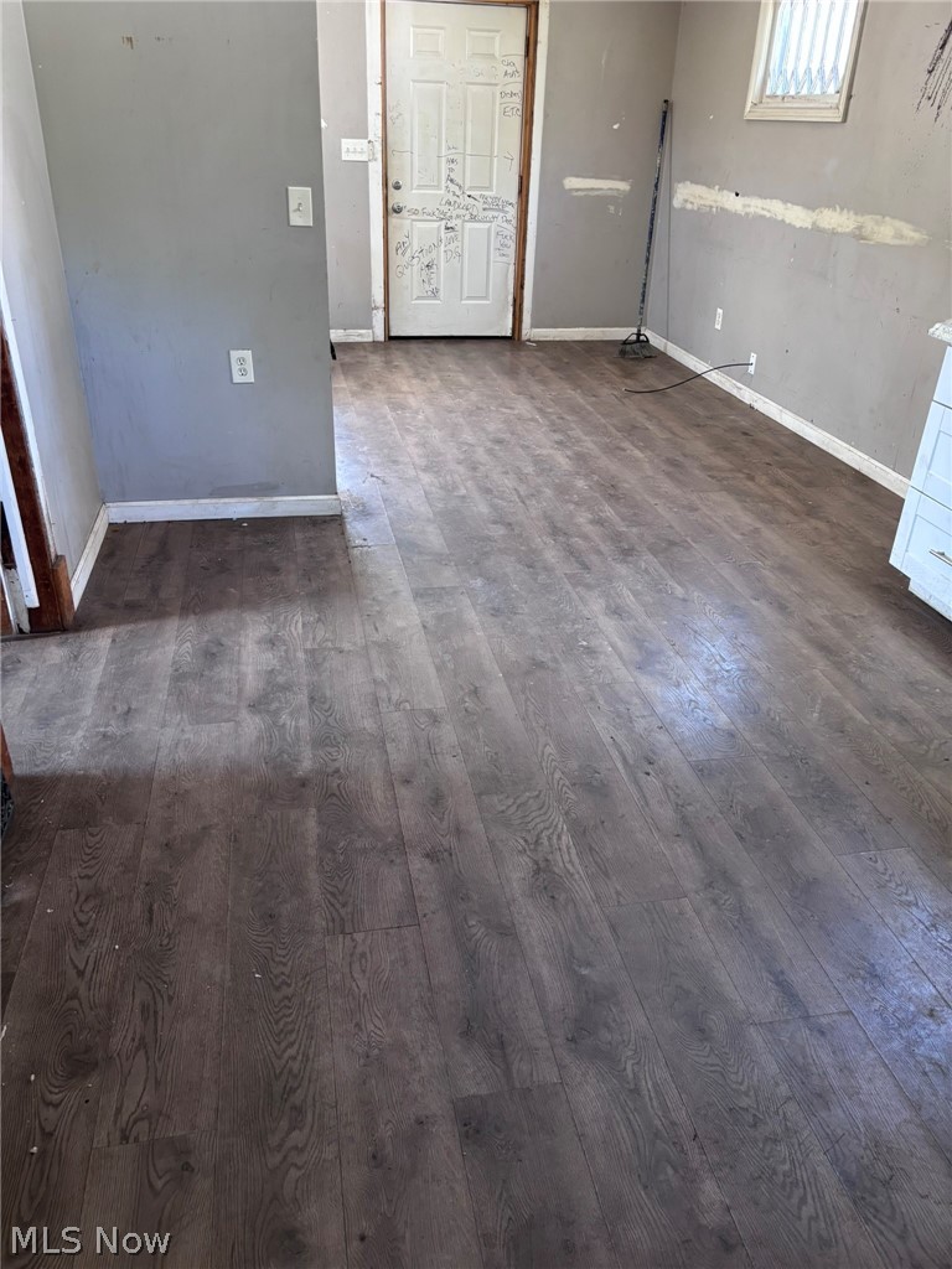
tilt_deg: -28.9
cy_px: 634
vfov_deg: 67.3
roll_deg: -2.6
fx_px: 953
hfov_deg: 53.1
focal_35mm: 26
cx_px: 476
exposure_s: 1/60
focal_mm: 5.96
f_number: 1.6
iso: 250
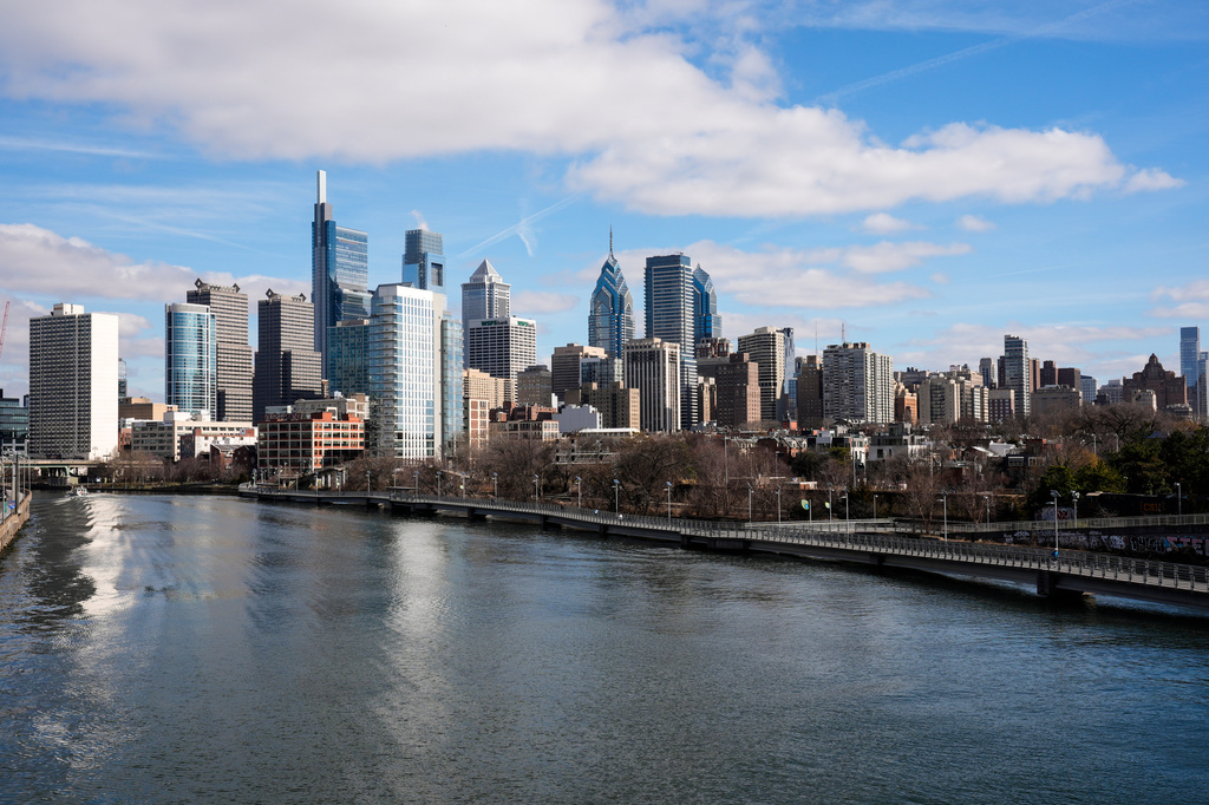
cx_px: 604
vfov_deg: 33.4
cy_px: 402
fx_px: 1343
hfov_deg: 48.5
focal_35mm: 40
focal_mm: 40
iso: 320
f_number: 14
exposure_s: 1/320
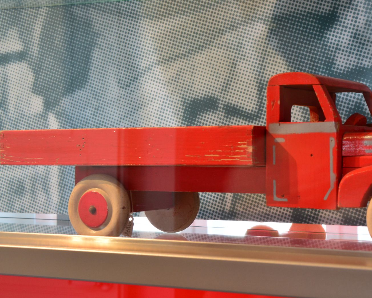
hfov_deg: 24.0
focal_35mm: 79
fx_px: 870
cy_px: 176
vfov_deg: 19.4
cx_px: 247
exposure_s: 1/10
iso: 400
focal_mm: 38
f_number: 9
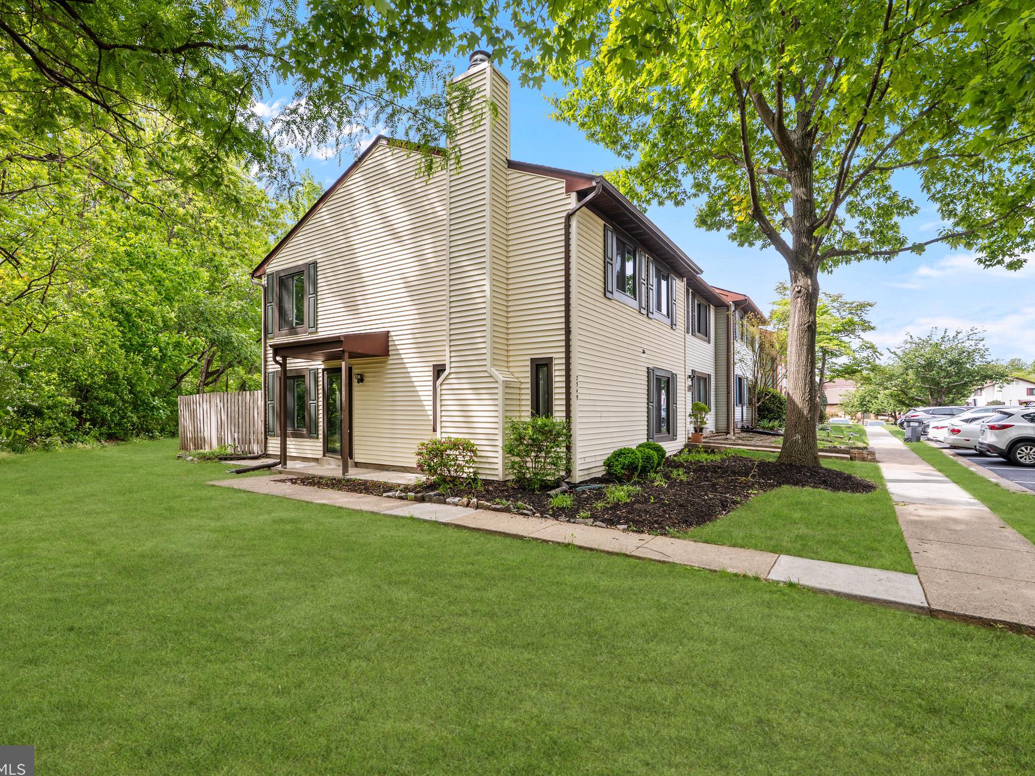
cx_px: 516
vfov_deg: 78.1
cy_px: 379
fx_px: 478
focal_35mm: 16
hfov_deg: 94.5
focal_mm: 14
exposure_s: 1/100
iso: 100
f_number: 7.1
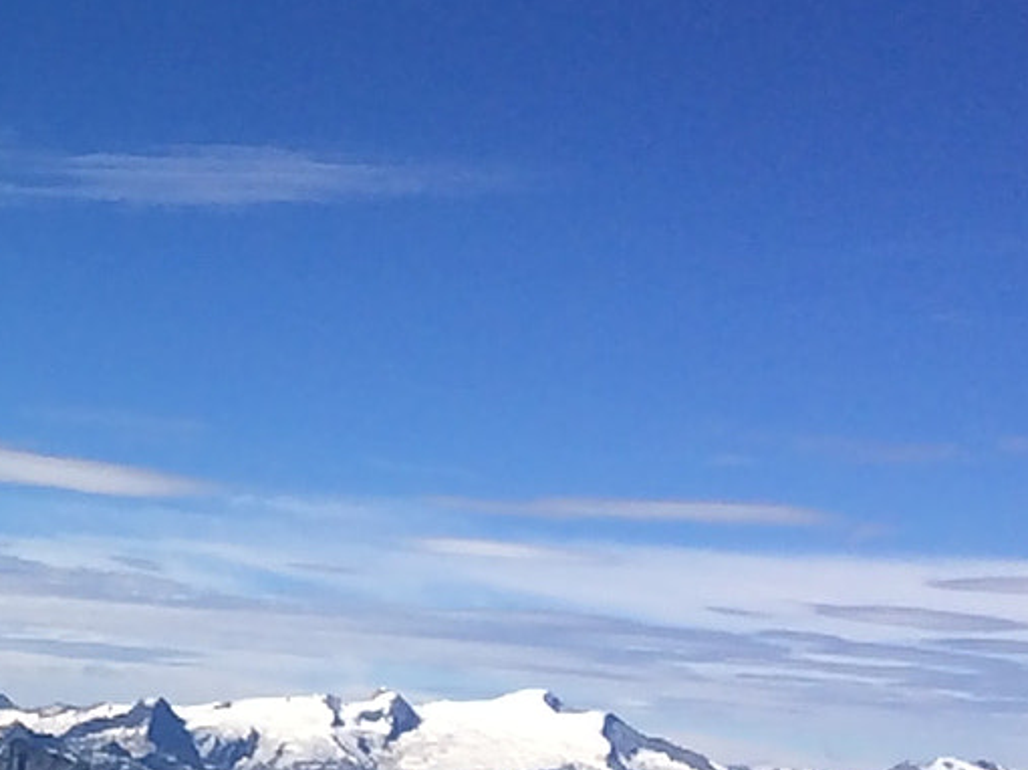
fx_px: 2701
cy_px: 365
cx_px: -482
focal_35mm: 91
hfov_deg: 19.1
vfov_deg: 16.2
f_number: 2.2
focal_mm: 4.15
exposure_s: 1/4484
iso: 32
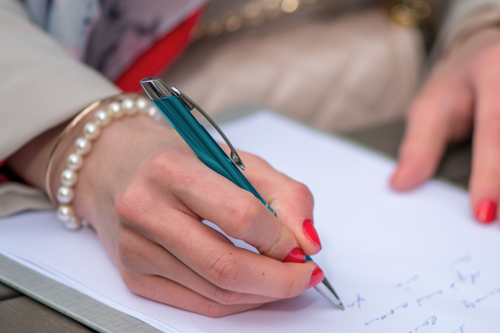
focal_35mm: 199
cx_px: 392
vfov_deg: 6.9
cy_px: 181
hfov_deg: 10.3
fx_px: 2765
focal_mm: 105
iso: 100
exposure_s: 1/640
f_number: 3.2
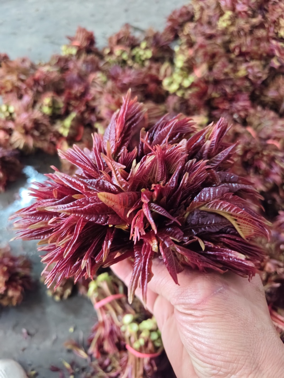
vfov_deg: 73.9
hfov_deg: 58.9
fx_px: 252
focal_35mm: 23
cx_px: 142
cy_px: 189
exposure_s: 1/154
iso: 7435
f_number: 1.88
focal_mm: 5.56
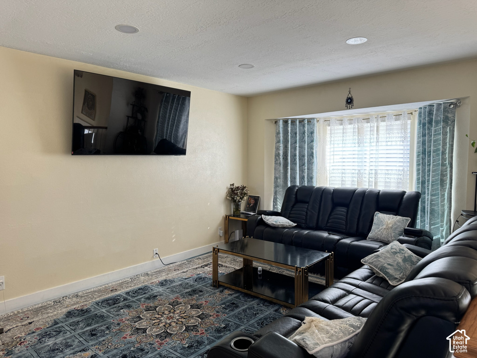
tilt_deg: -4.2
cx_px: 238
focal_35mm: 24
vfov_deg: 56.8
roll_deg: +0.3
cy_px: 179
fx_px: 331
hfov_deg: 71.6
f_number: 1.78
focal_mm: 6.76
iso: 50
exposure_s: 1/126
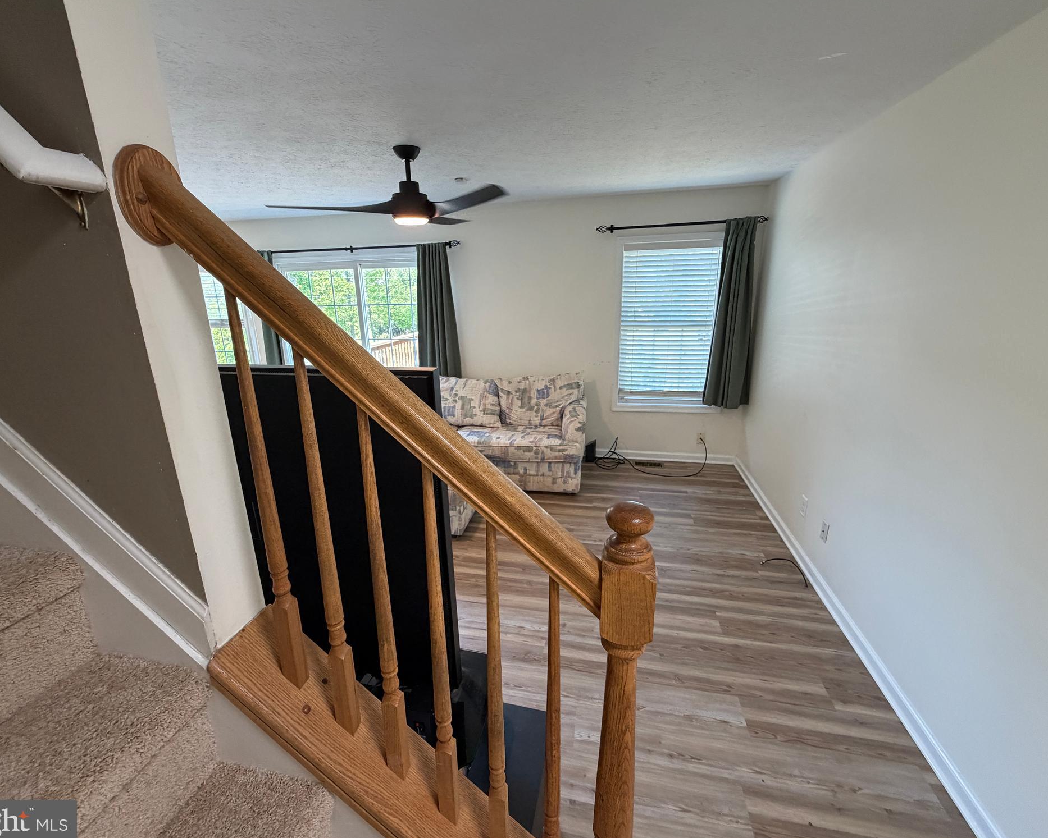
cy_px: 415
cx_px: 512
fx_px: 465
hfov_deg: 96.8
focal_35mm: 15
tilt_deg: -16.1
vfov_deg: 84.0
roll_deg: +2.4
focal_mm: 2.22
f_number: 2.2
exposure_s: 1/120
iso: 320
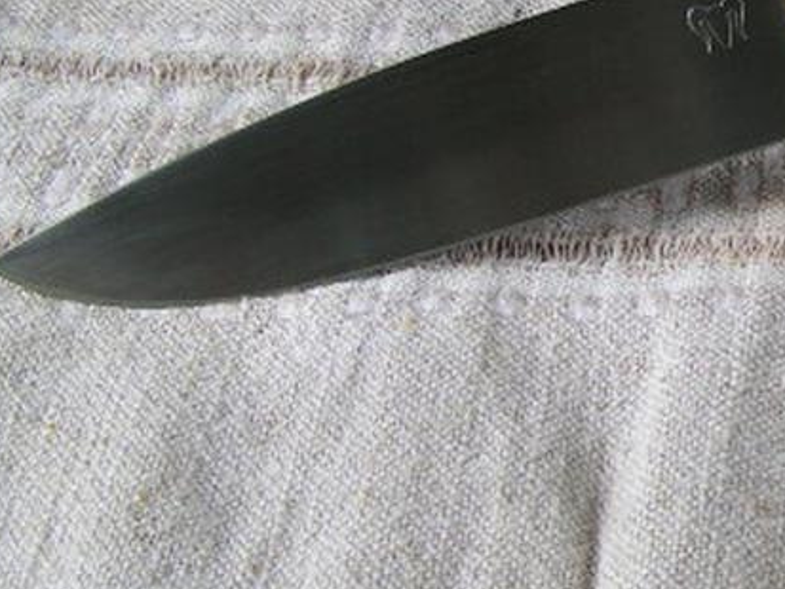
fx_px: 2087
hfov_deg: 20.3
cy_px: 131
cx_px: 869
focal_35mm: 92
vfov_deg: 16.0
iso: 50
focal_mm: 5.8
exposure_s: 1/60
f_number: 4
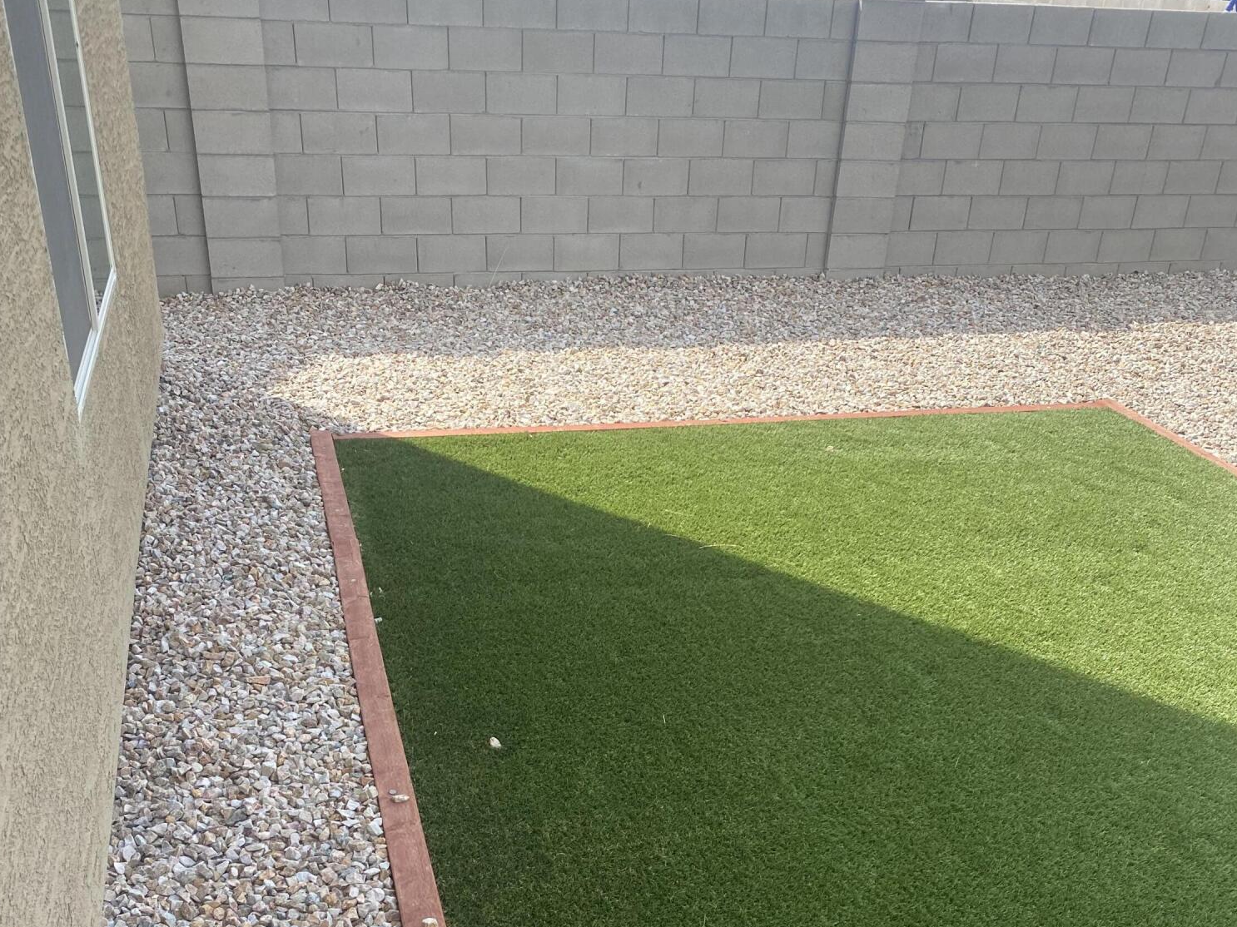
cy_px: 706
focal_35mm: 35
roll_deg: -2.5
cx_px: 617
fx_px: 1251
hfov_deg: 52.6
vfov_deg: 39.5
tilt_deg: -32.4
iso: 32
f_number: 1.8
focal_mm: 4.25
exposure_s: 1/822
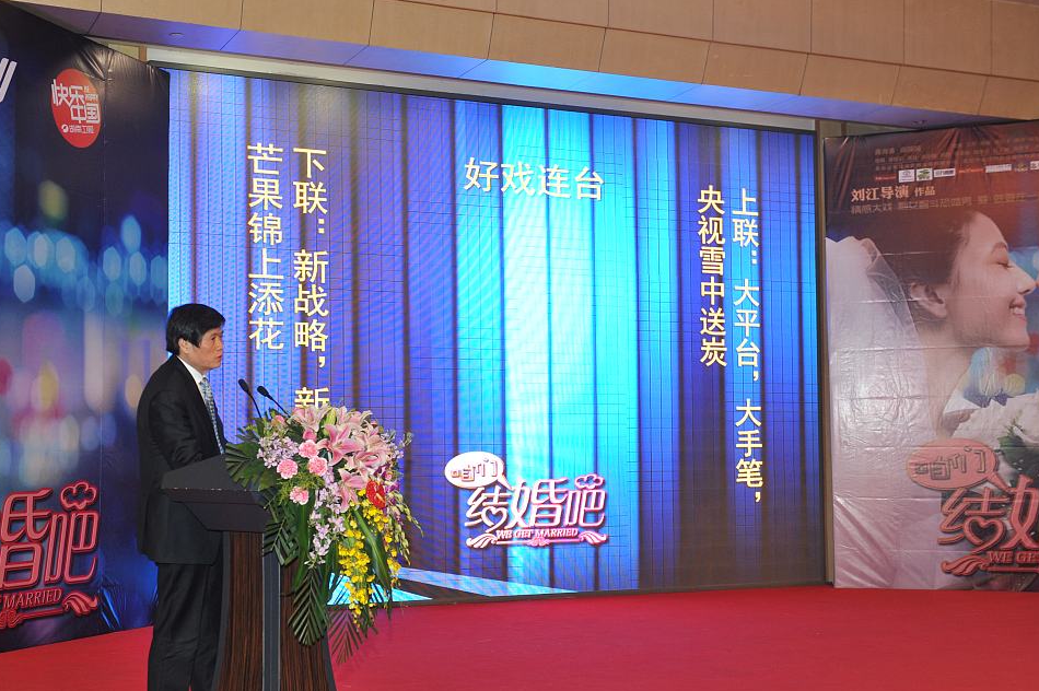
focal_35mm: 48
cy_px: 417
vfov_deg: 28.0
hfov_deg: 40.9
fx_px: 1384
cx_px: 395
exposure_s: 1/200
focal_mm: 38
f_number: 4.5
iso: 640
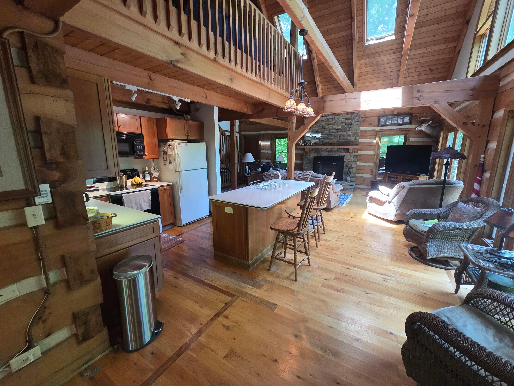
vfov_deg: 89.9
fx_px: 193
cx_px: 257
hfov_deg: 106.2
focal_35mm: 13
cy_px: 193
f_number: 2.2
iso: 500
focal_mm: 2.2
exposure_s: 1/60
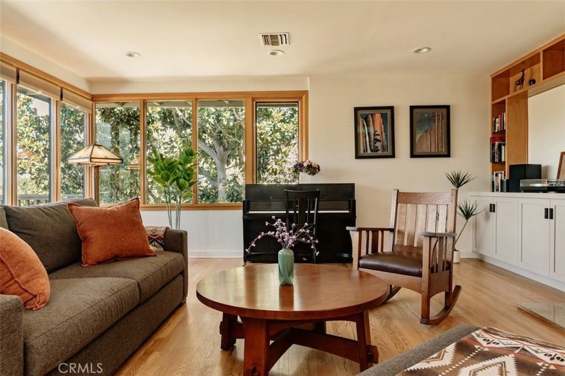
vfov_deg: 53.1
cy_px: 188
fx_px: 377
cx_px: 282
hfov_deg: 73.8
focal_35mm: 24
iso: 640
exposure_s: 1/13
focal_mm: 24
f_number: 7.1
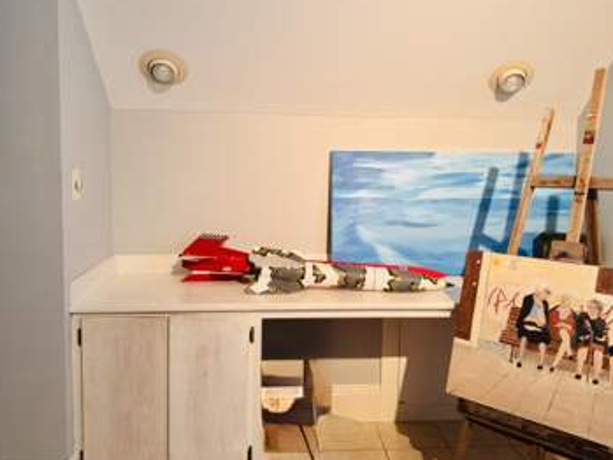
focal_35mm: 33
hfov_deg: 55.3
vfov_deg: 42.9
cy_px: 206
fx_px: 585
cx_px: 325
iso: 250
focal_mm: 6.76
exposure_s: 1/60
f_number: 1.78
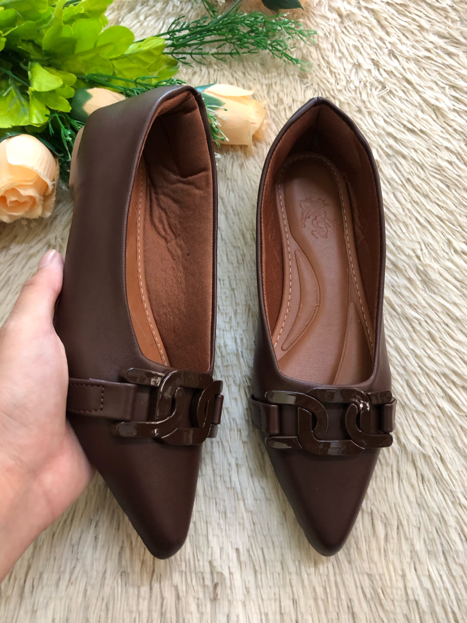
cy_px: 312
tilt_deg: -69.3
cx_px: 234
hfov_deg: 49.7
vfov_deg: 63.4
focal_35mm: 28
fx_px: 504
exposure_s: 1/15
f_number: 1.8
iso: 100
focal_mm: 3.99
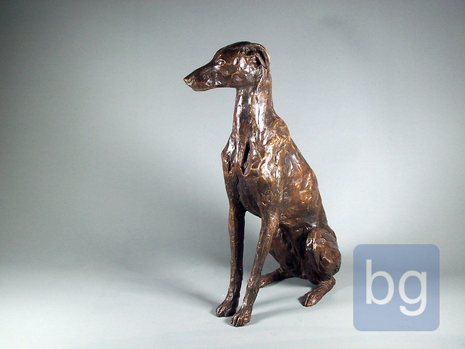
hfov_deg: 37.5
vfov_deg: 28.6
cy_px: 174
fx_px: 685
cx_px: 232
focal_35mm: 51
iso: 140
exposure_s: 1/30
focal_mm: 8.5
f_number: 3.2
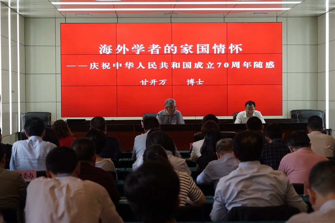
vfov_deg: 17.7
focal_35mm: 77
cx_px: 168
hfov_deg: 26.3
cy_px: 112
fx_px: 717
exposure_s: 1/160
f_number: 5.6
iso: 2500
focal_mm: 77
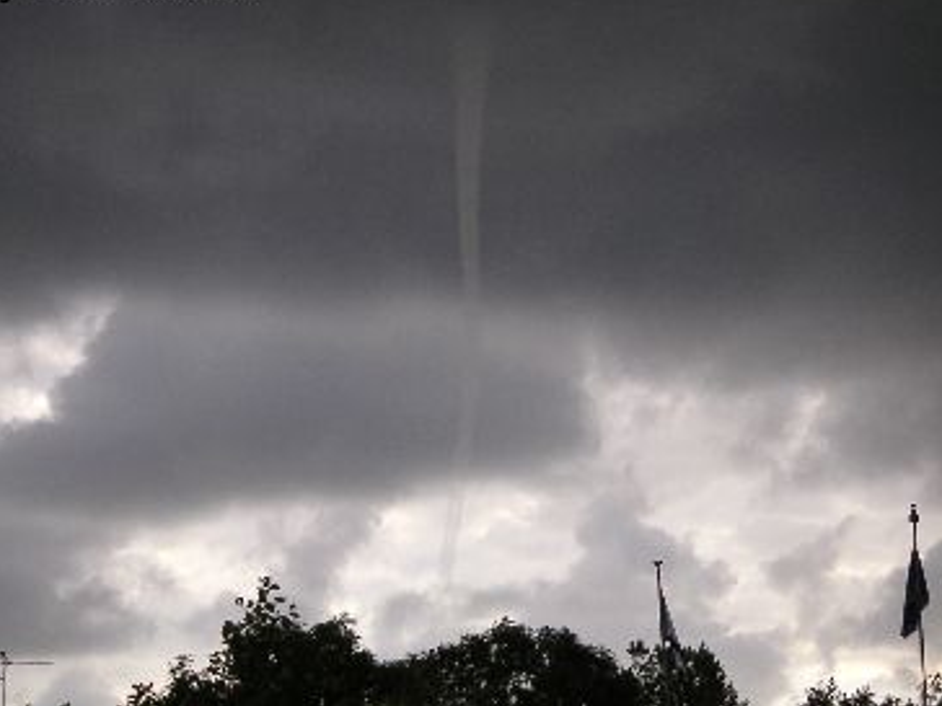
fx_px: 3320
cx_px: 468
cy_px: 352
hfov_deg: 16.1
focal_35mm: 122
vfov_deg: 12.1
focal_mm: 14.4
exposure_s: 1/350
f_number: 3.7
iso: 64
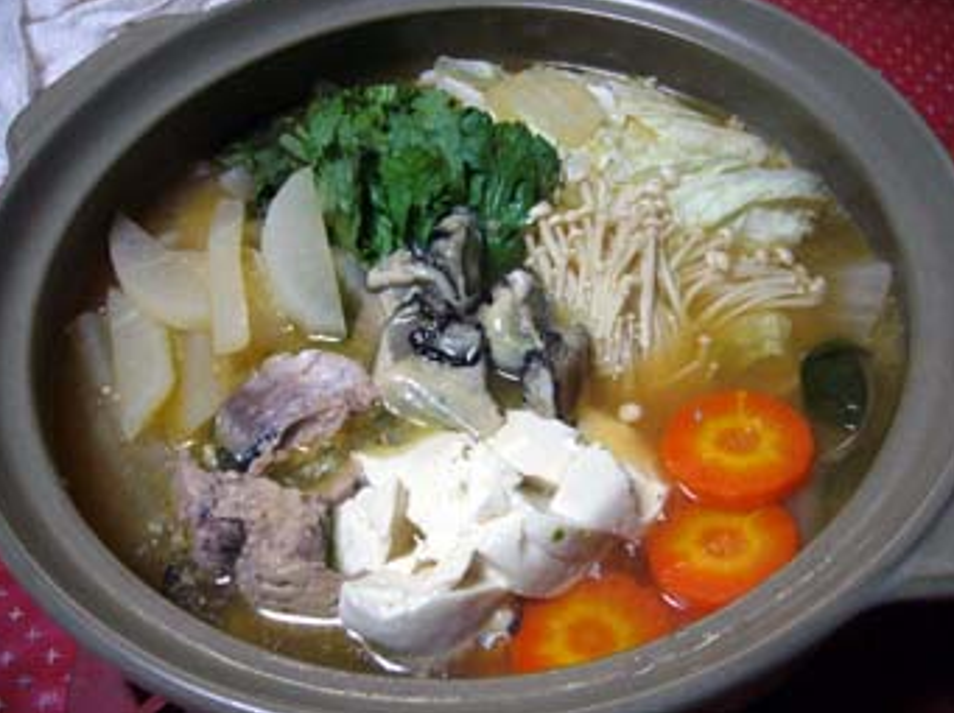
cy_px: 348
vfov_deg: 39.6
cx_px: 476
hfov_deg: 51.4
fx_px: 991
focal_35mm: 36
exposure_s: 1/25
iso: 200
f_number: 2.8
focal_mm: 5.8
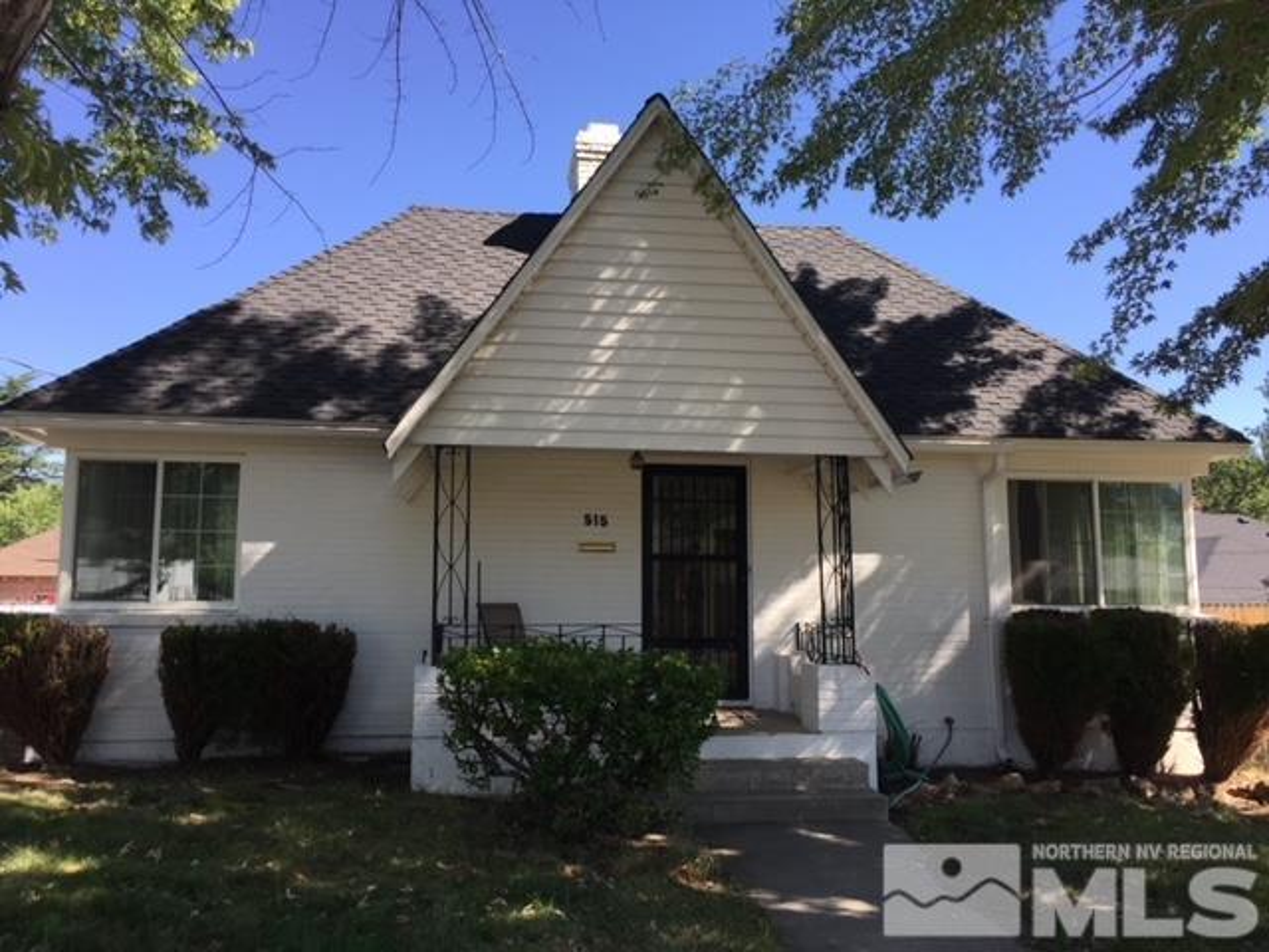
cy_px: 476
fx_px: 1063
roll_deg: -1.3
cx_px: 634
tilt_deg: +7.5
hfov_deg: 61.7
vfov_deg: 48.2
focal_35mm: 29
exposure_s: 1/670
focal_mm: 4.15
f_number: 2.2
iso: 32
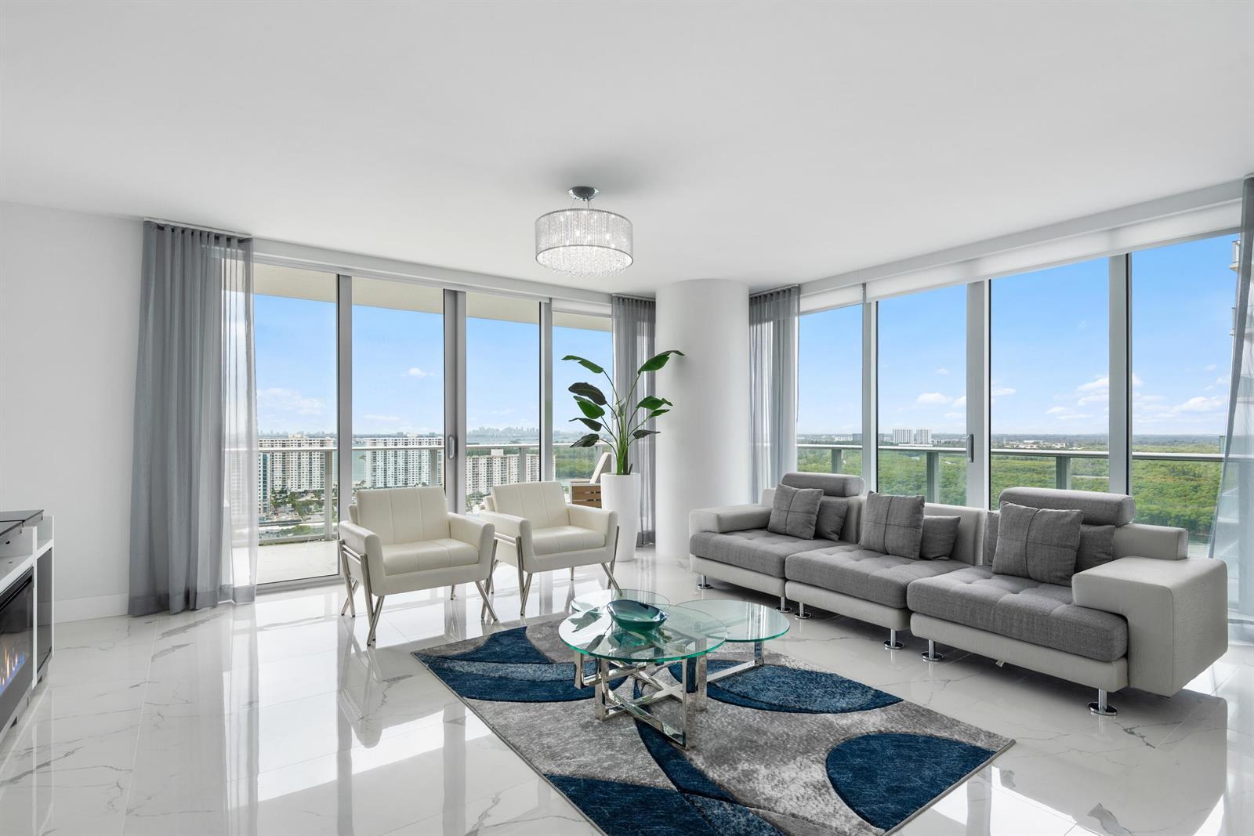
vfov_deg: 67.4
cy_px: 418
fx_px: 627
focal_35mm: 18
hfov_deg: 90.0
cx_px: 627
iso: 250
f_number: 8
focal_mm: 18
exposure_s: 1/250
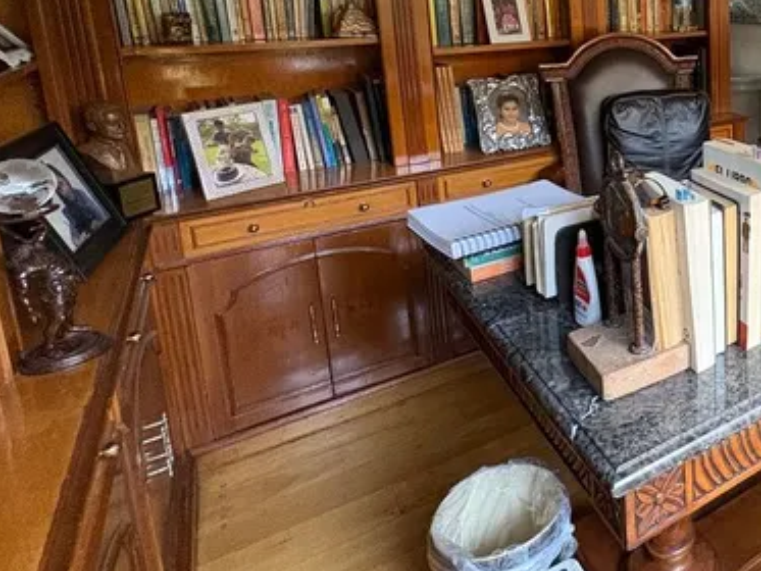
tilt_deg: -9.5
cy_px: 98
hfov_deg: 50.1
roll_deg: -0.3
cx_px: 741
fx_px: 660
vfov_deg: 44.1
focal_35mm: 30
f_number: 2.2
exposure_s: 1/60
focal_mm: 2.22
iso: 500
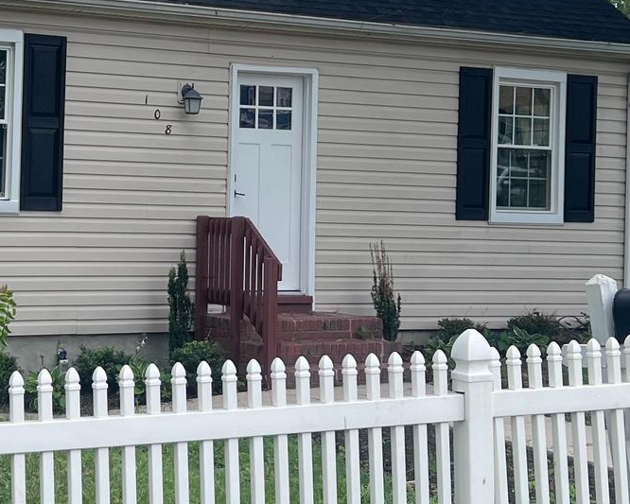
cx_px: 179
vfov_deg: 19.6
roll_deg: -1.7
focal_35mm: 78
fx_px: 1455
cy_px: 173
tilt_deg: +1.3
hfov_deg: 24.2
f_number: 1.5
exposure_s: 1/2353
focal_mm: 5.7
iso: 50
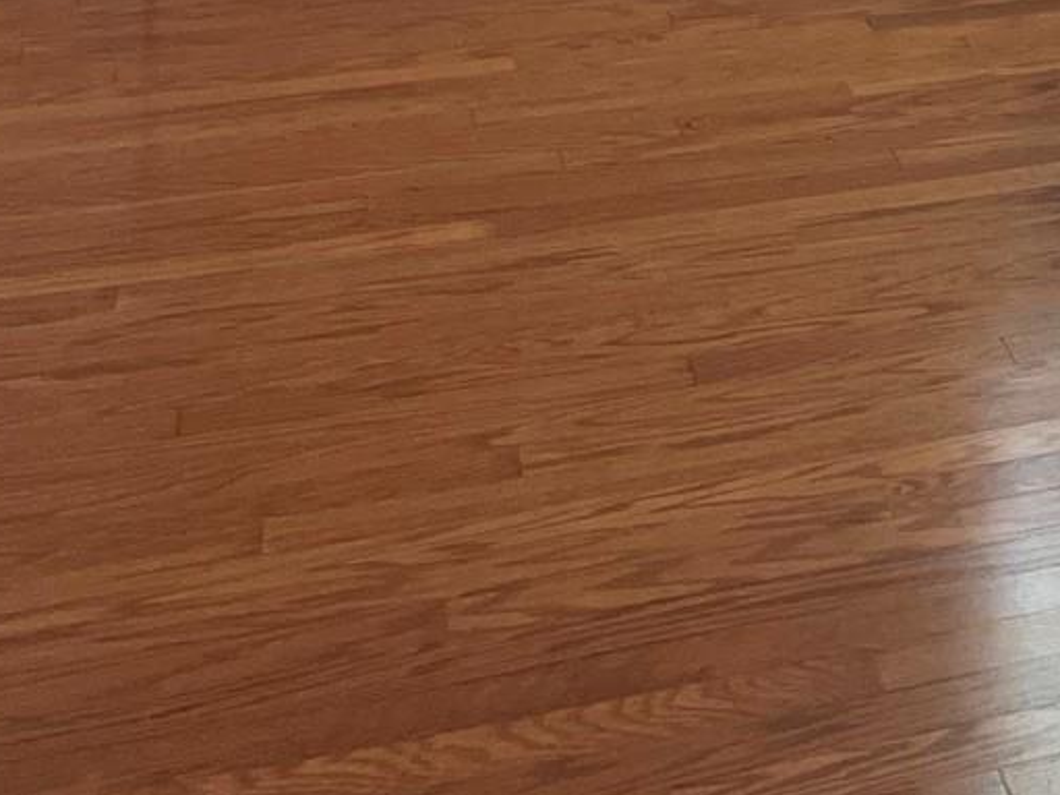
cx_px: 1992
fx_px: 3185
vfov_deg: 12.7
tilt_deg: +0.3
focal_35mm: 104
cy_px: -714
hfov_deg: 15.7
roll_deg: +0.0
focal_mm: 5.7
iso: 100
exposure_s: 1/120
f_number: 1.5
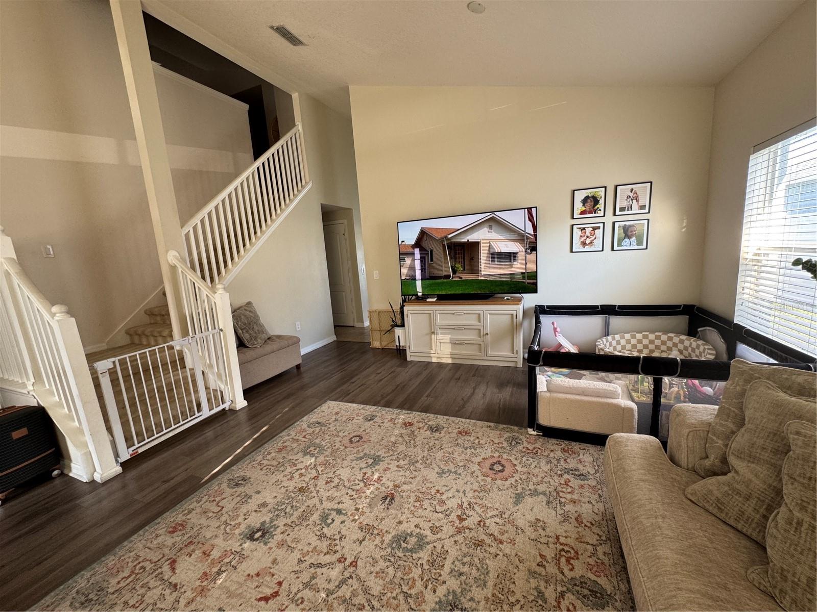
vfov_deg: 85.7
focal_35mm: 14
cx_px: 408
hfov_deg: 102.1
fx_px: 330
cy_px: 306
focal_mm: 2.22
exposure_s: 1/99
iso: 160
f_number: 2.2
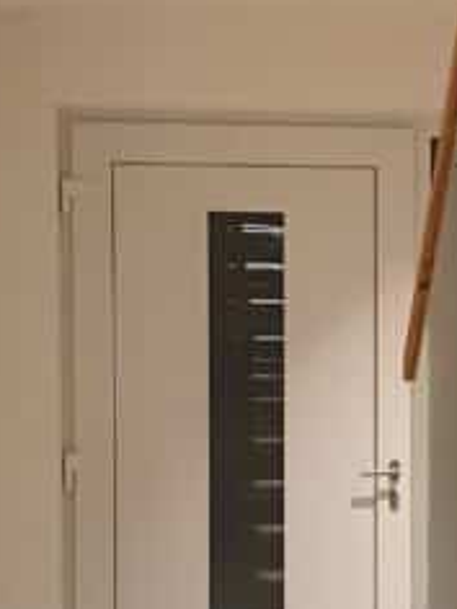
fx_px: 1989
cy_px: 397
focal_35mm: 113
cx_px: 454
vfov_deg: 17.4
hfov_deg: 12.9
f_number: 2.4
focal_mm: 4.32
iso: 500
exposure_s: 1/50
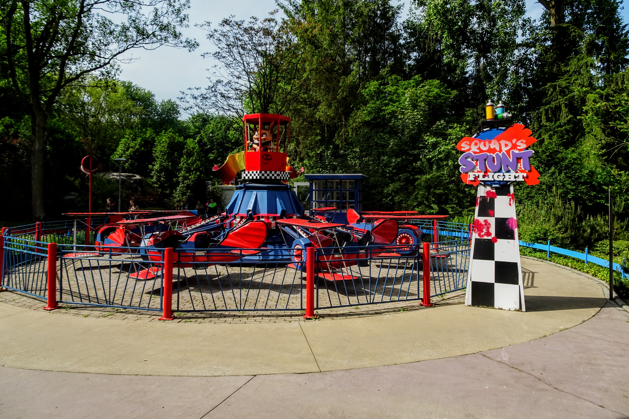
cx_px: 315
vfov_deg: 51.2
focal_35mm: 25
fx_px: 437
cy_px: 183
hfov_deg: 71.5
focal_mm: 4.1
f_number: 3.5
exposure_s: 1/500
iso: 80
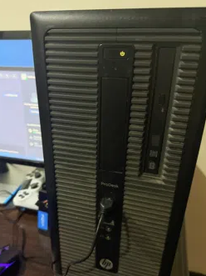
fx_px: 230
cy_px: 157
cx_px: 87
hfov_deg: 48.0
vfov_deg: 61.4
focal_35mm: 29
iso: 500
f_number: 1.78
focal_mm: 6.76
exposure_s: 1/60
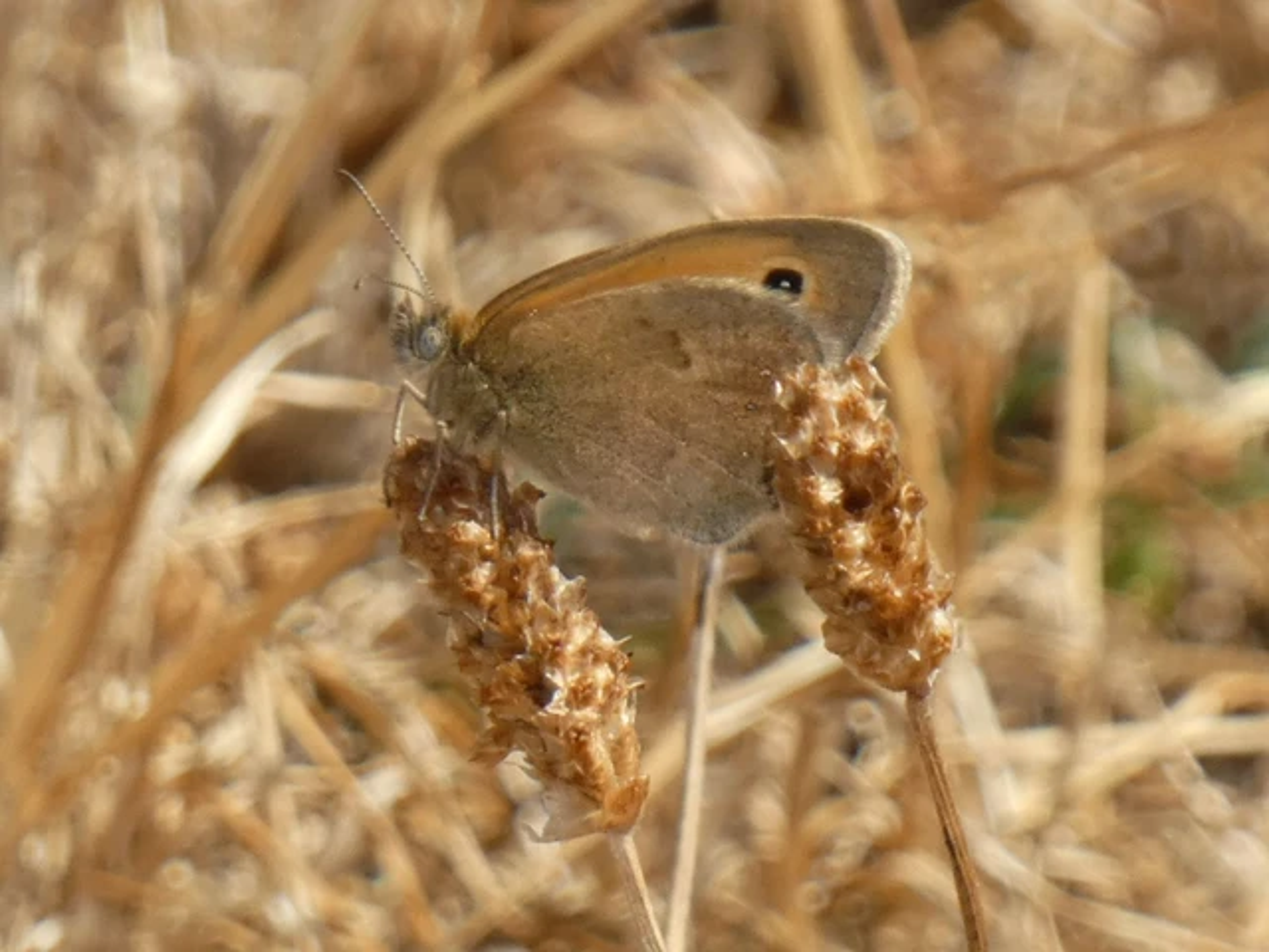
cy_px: 476
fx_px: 17193
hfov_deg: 4.2
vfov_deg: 3.2
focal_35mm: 469
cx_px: 634
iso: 160
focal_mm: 84
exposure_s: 1/320
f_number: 5.6
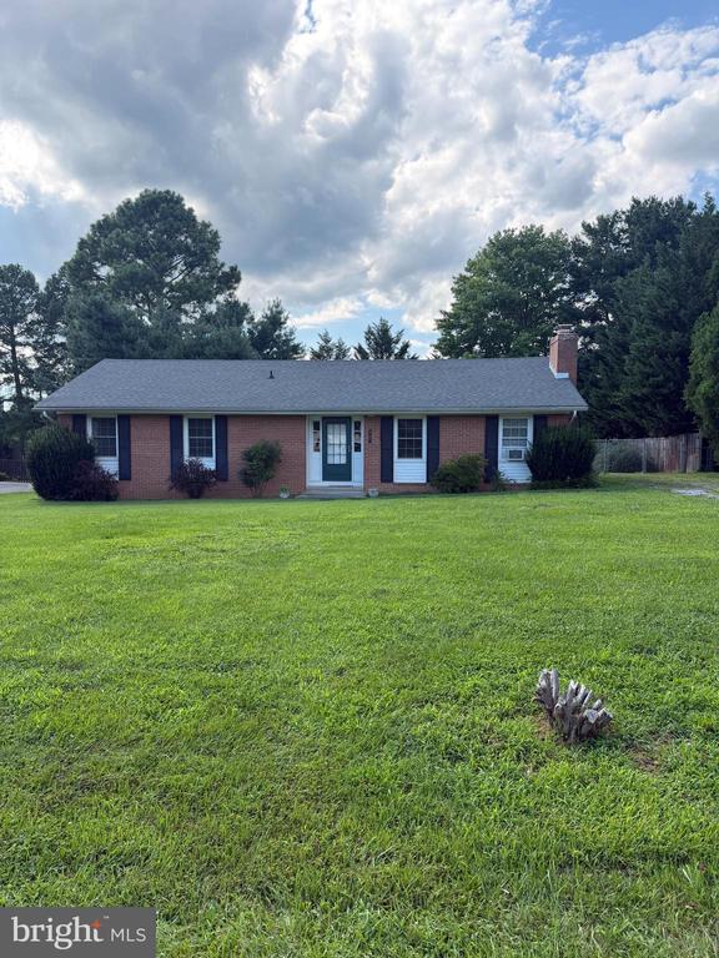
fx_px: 665
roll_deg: +0.1
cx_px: 360
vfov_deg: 71.6
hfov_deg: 56.8
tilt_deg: -3.8
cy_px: 479
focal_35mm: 24
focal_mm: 6.76
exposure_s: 1/1292
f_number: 1.78
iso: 100
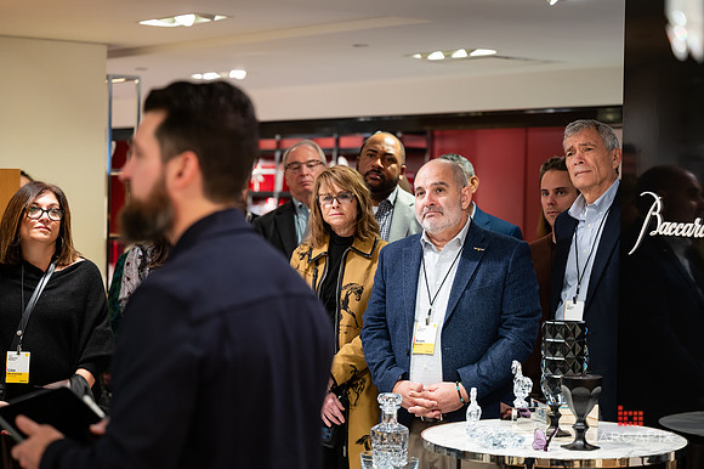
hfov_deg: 25.7
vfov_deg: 17.3
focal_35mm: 79
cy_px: 234
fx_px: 1544
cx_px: 352
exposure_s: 1/160
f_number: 3.2
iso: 640
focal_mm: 78
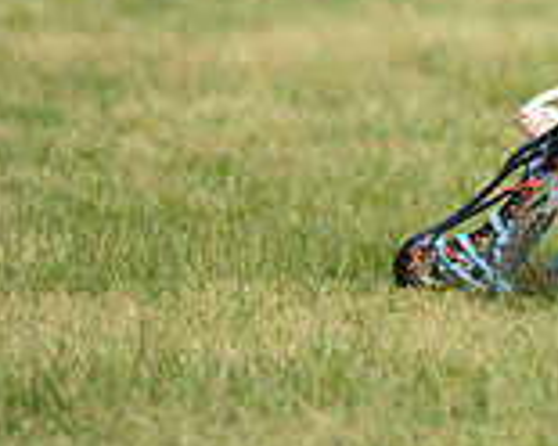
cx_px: 623
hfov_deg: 1.4
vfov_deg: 1.1
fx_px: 23187
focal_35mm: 1404
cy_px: -450
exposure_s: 1/3200
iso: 640
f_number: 4
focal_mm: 400
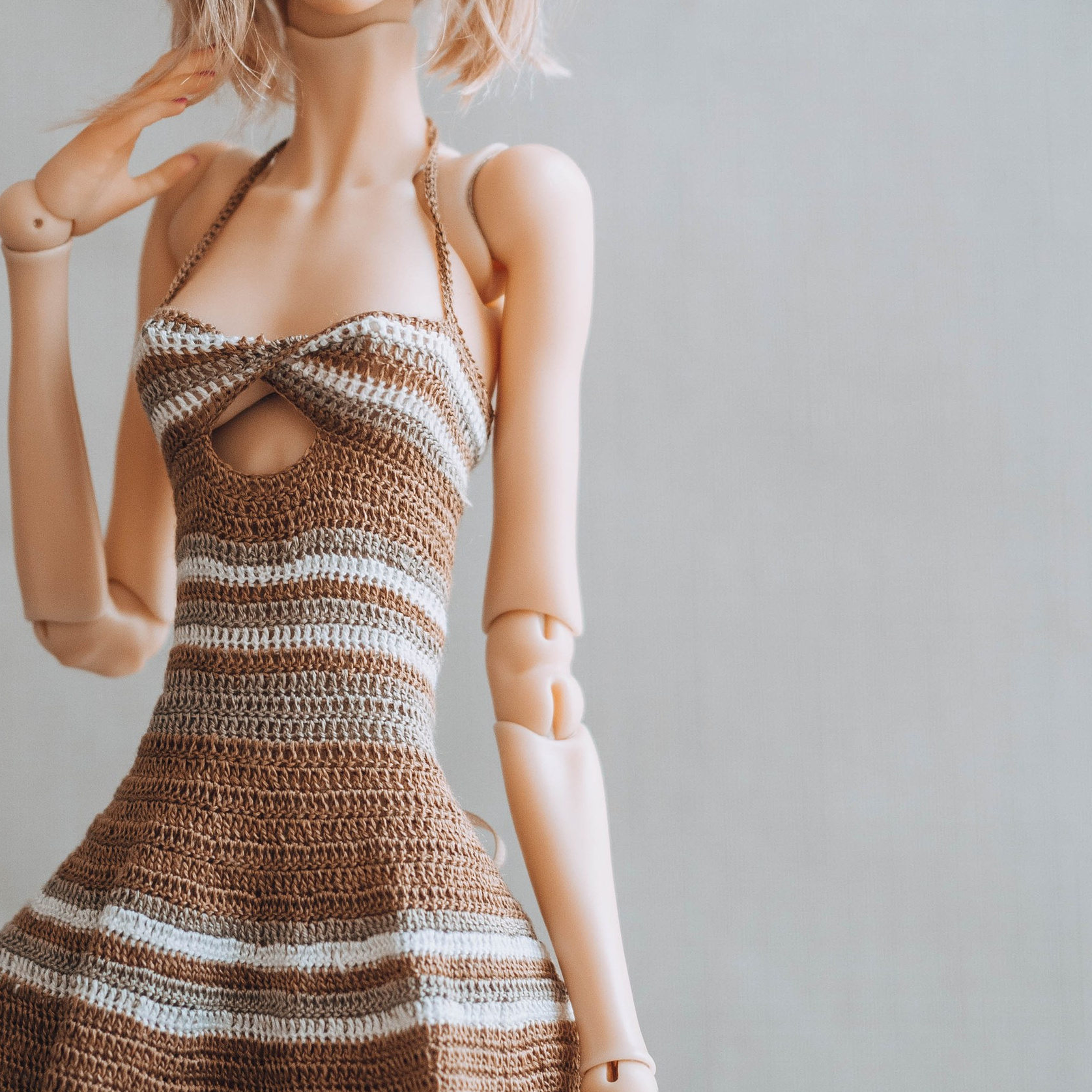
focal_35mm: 146
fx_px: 5211
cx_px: 409
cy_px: 506
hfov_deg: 12.0
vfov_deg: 12.0
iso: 200
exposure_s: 1/80
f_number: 2.8
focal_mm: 50
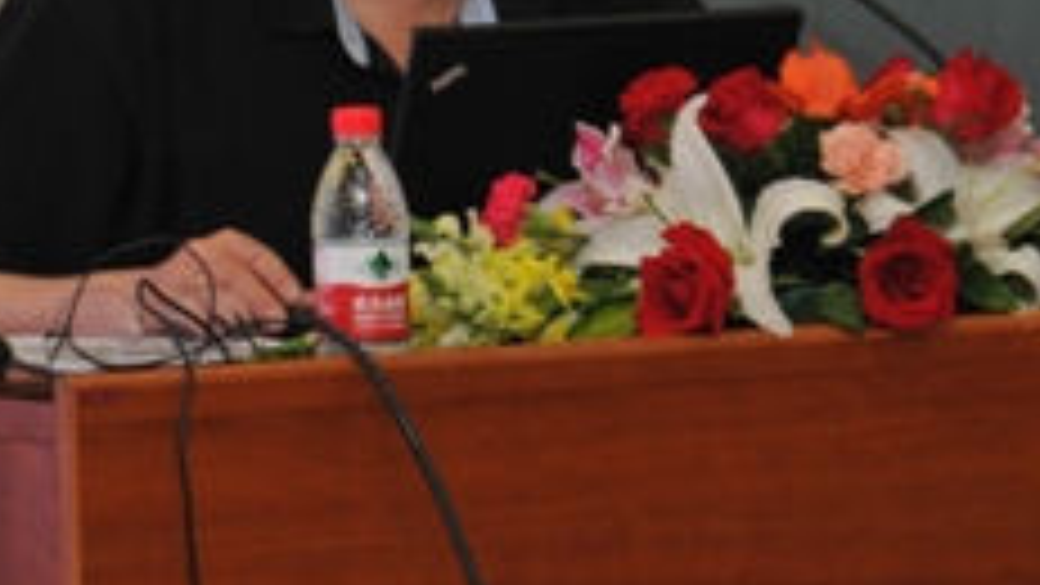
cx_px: 576
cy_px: 45
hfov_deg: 3.5
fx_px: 16796
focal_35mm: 609
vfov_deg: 2.0
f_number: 5.6
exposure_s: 1/50
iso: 640
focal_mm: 200
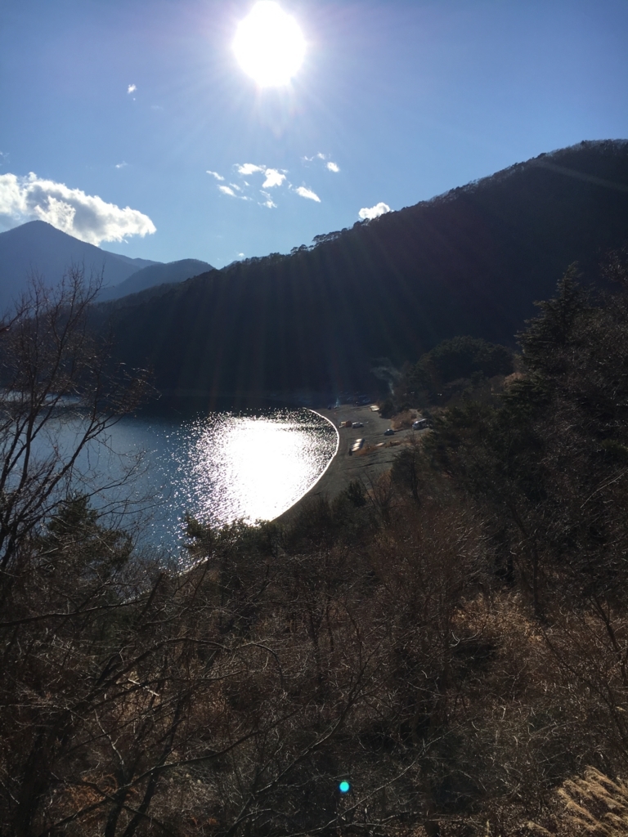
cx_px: 314
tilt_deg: -3.7
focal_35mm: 29
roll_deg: +0.8
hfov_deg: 48.2
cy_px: 418
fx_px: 701
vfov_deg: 61.7
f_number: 2.2
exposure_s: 1/3497
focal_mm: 4.15
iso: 25
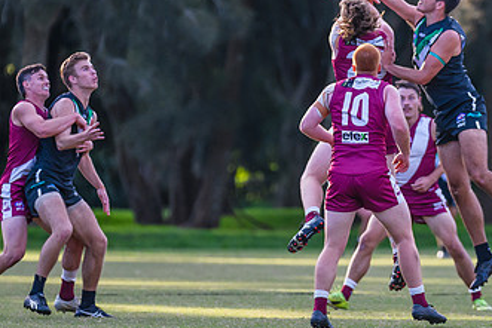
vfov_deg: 2.4
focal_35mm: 568
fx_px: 7766
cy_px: 124
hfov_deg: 3.6
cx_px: 348
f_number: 2.8
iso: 1250
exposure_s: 1/2500
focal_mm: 210
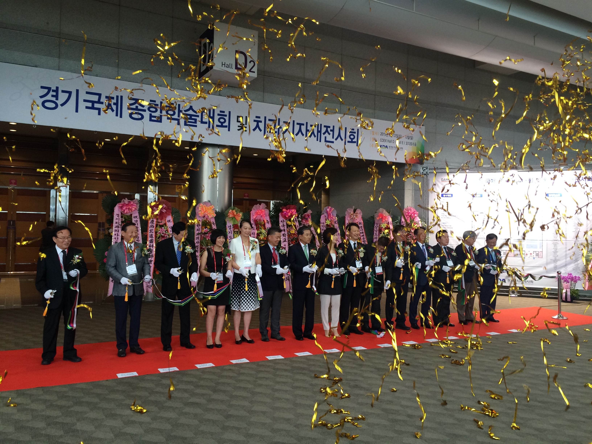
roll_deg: -0.6
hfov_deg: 61.7
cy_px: 222
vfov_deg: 48.2
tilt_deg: +5.7
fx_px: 496
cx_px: 296
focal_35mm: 29
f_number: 2.2
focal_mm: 4.15
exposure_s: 1/30
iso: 100
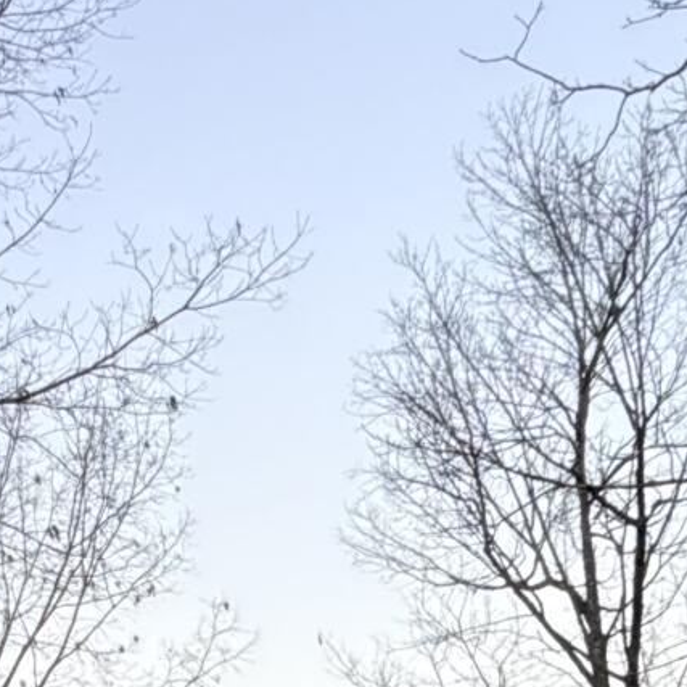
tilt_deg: +0.0
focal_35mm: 87
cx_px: -27
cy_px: 1081
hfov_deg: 19.3
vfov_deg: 17.6
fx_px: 1953
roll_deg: +1.1
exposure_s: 1/121
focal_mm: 2.22
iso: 50
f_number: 2.2
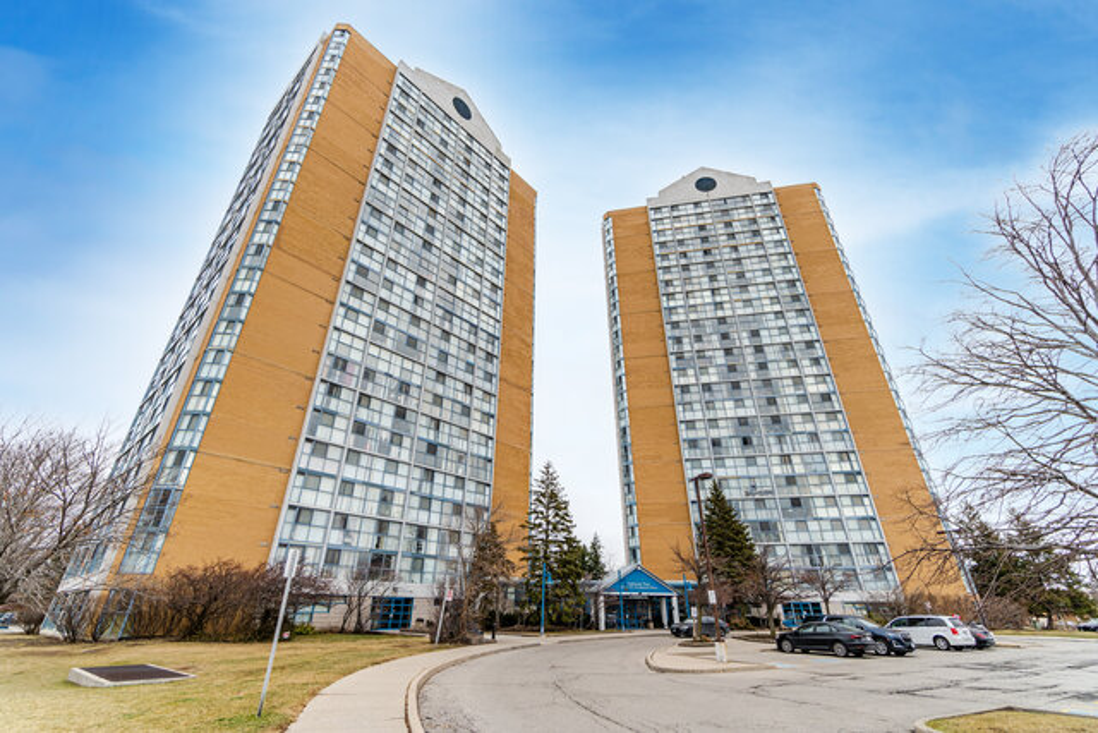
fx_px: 458
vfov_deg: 77.4
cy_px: 366
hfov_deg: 100.4
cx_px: 549
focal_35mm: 15
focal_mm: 10
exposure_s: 1/60
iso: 50
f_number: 7.1
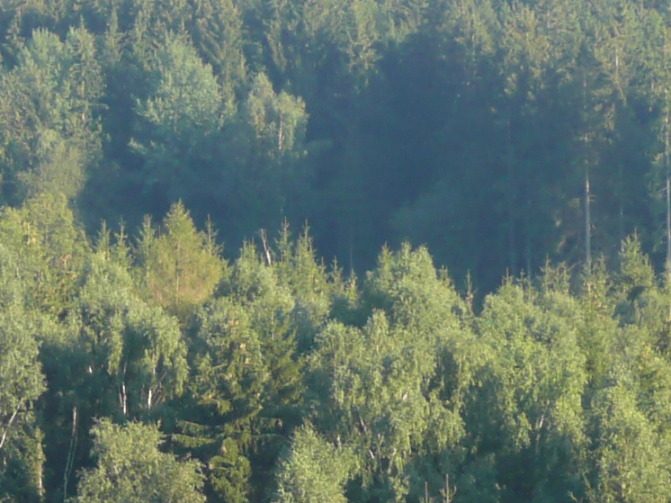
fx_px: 8197
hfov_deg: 4.7
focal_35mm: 423
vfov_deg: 3.5
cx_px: 134
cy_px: 936
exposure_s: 1/80
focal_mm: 18.4
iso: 100
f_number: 4.7
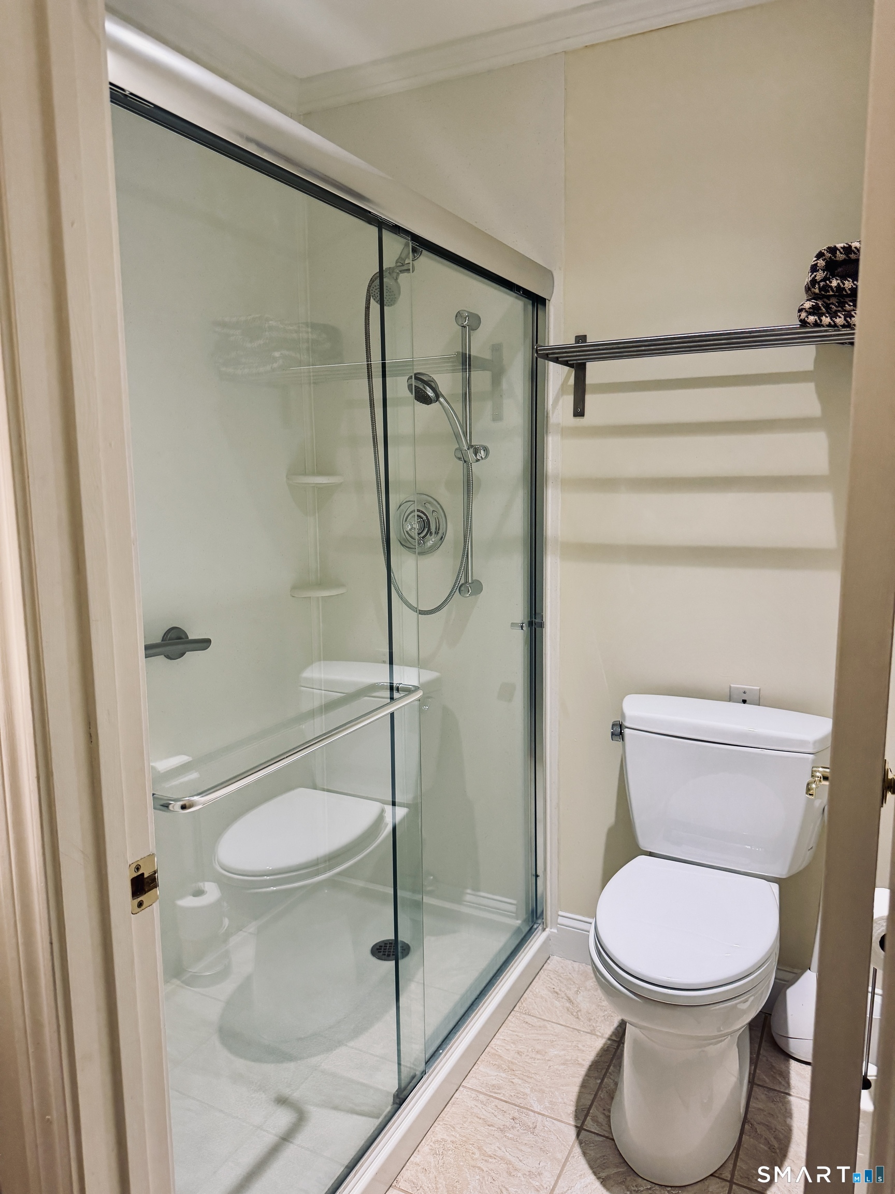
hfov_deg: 56.8
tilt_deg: -8.6
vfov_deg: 71.6
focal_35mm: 24
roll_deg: +1.3
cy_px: 597
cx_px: 448
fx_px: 827
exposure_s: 1/120
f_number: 1.78
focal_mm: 6.76
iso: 200
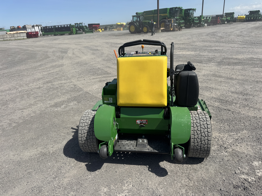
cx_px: 131
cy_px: 98
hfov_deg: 71.6
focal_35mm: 24
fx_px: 182
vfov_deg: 56.8
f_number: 1.78
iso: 80
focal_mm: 6.76
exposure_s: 1/6410
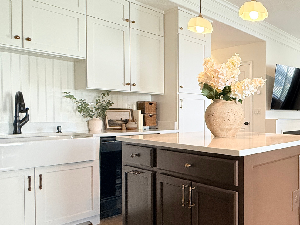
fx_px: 251
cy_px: 122
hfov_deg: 50.7
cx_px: 295
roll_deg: -1.2
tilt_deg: -1.1
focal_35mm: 29
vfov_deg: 48.2
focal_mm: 2.22
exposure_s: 1/120
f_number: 2.2
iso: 200
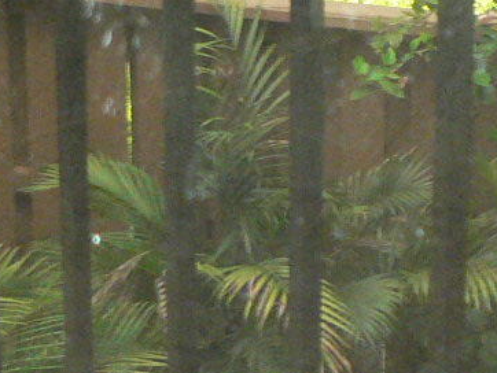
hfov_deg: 12.4
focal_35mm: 159
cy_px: 86
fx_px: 2284
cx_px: 398
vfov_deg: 9.3
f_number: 2.8
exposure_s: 1/60
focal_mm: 6
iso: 400
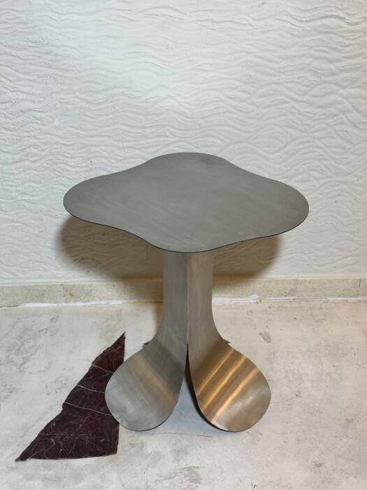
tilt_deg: -28.2
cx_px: 184
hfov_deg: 30.3
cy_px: 245
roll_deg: +0.8
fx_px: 679
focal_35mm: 48
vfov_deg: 39.7
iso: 50
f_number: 1.78
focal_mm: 6.76
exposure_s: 1/100
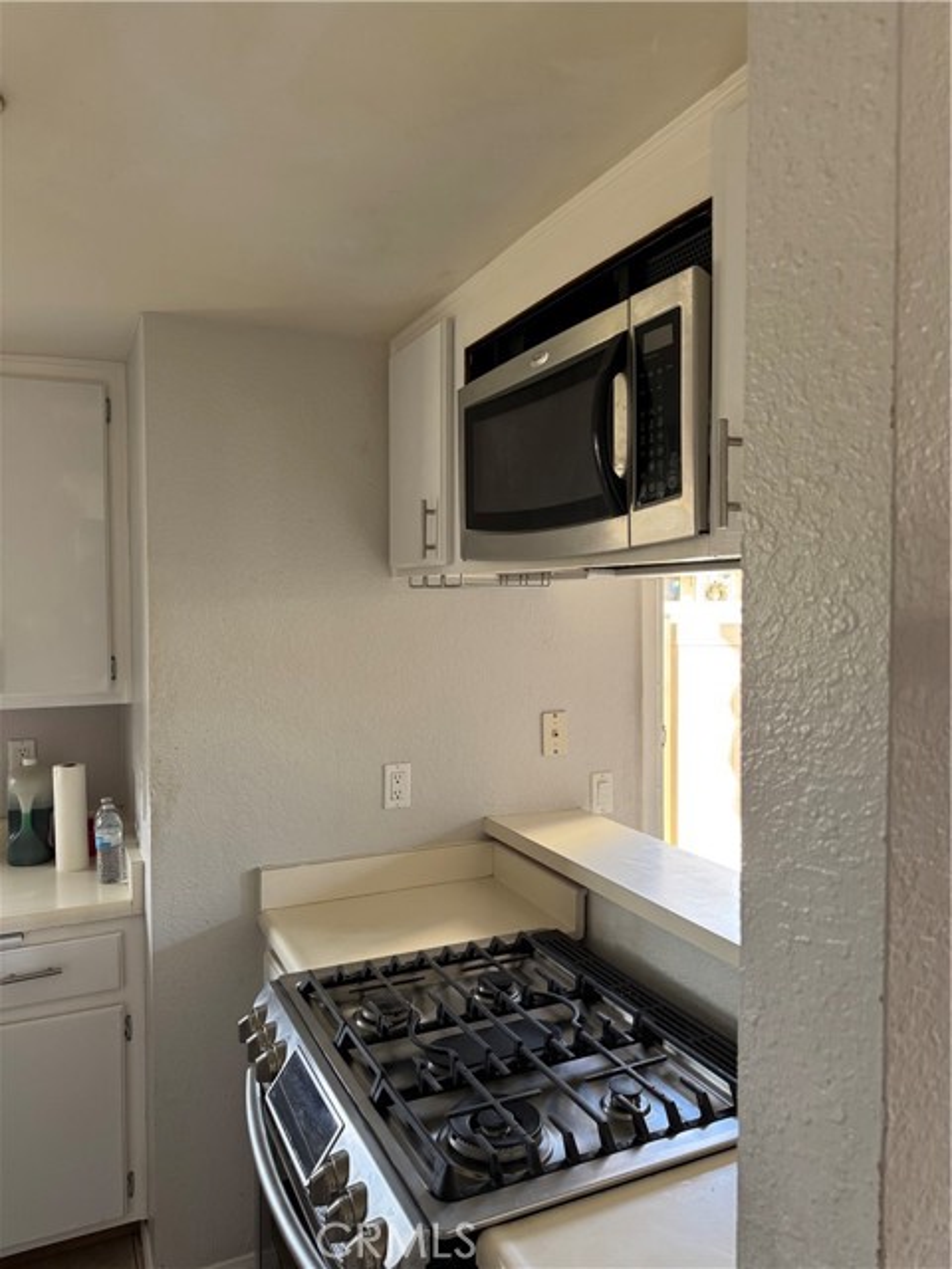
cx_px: 476
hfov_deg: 56.8
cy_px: 634
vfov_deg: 71.6
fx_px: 880
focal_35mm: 24
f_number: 1.78
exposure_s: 1/121
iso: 200
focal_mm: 6.76
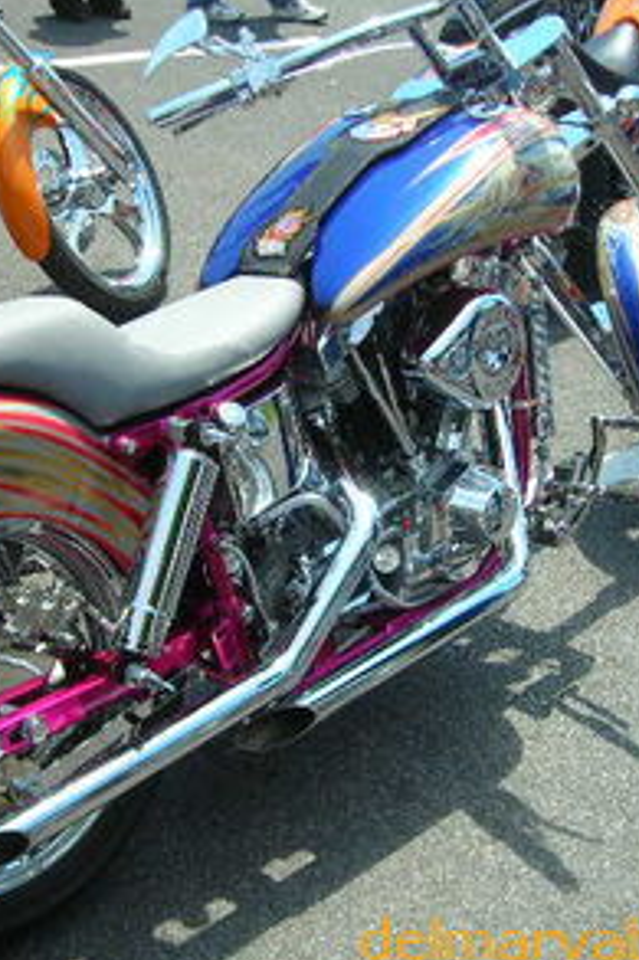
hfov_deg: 25.0
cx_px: 292
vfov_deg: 36.9
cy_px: 478
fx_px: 1439
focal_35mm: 54
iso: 50
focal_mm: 6.3
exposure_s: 1/446
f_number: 3.2
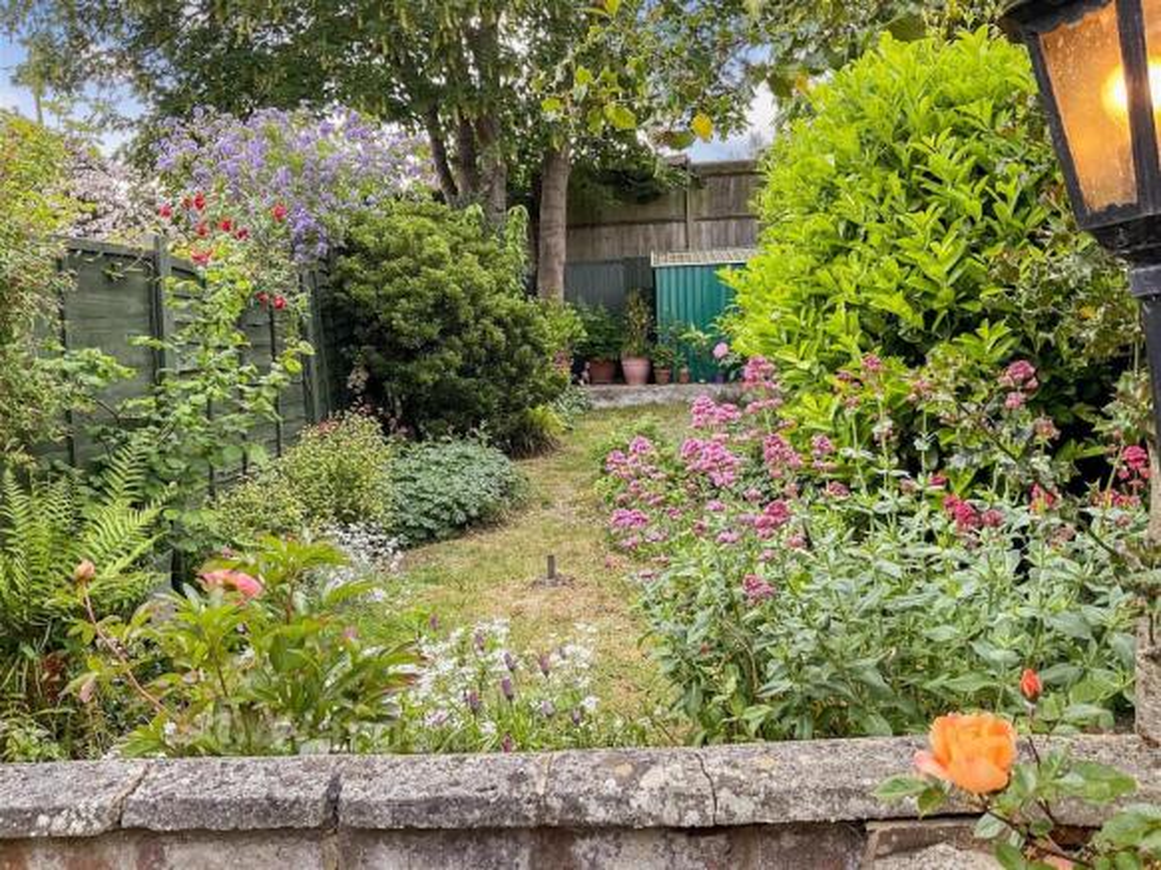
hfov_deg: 61.7
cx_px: 580
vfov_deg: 48.2
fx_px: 972
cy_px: 435
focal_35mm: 29
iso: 16
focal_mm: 3
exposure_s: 1/125
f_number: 1.8
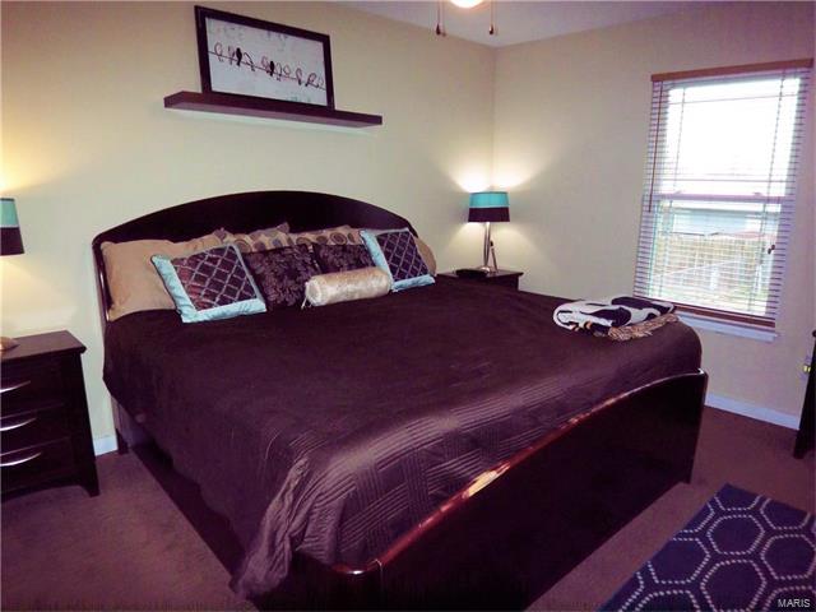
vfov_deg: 58.9
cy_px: 306
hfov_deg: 73.9
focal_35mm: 23
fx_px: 542
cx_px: 408
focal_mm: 3.8
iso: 200
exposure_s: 1/30
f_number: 2.8
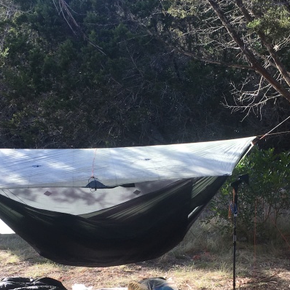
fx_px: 626
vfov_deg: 25.6
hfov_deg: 26.1
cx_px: 160
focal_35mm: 66
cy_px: 240
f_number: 2.2
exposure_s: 1/379
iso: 25
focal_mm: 4.15
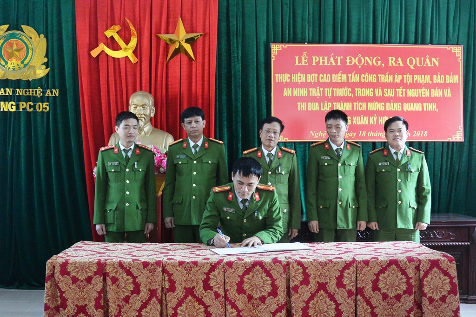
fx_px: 489
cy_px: 158
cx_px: 238
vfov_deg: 36.0
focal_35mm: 37
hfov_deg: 51.9
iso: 800
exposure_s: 1/60
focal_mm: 14
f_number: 4
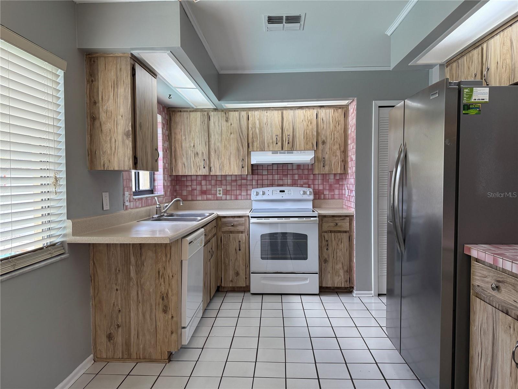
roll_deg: +0.5
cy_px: 194
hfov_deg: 71.6
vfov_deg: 56.8
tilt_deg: -1.8
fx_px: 359
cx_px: 259
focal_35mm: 24
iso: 125
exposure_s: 1/227
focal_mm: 6.76
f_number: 1.78
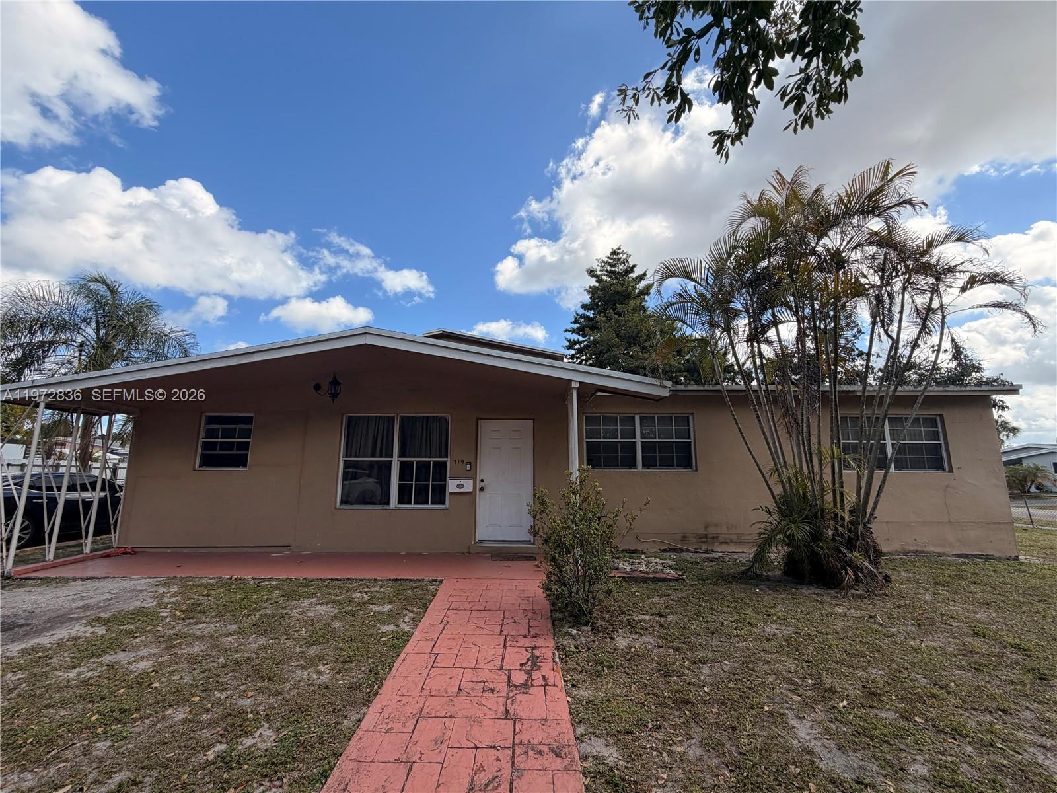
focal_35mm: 14
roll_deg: +0.2
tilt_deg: +10.2
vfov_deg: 85.7
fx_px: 427
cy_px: 396
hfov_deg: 102.1
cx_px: 528
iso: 32
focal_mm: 2.22
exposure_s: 1/770
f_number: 2.2
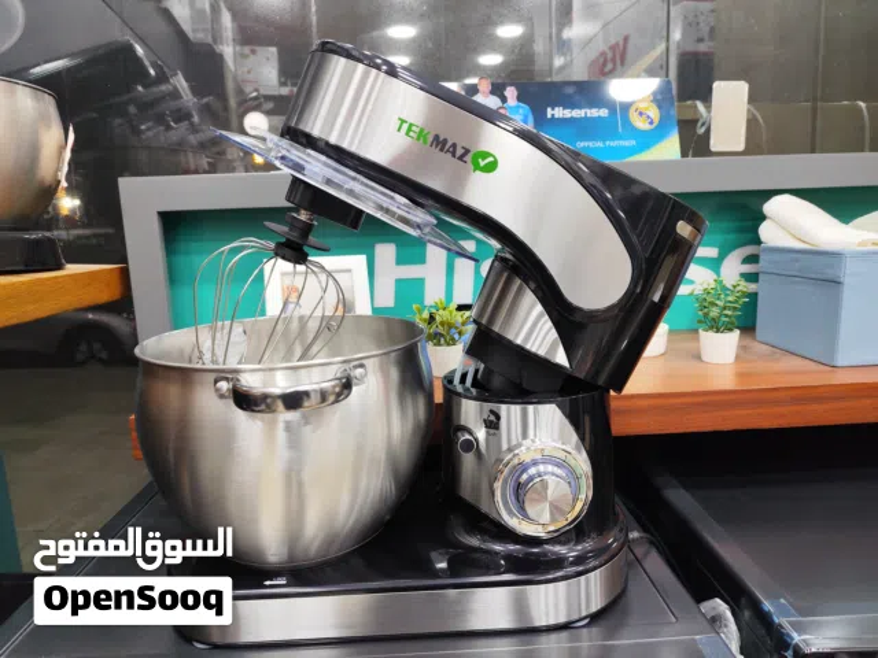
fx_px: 583
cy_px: 329
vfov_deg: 58.9
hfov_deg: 73.9
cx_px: 439
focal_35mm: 23
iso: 200
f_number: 1.65
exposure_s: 1/100
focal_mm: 6.14
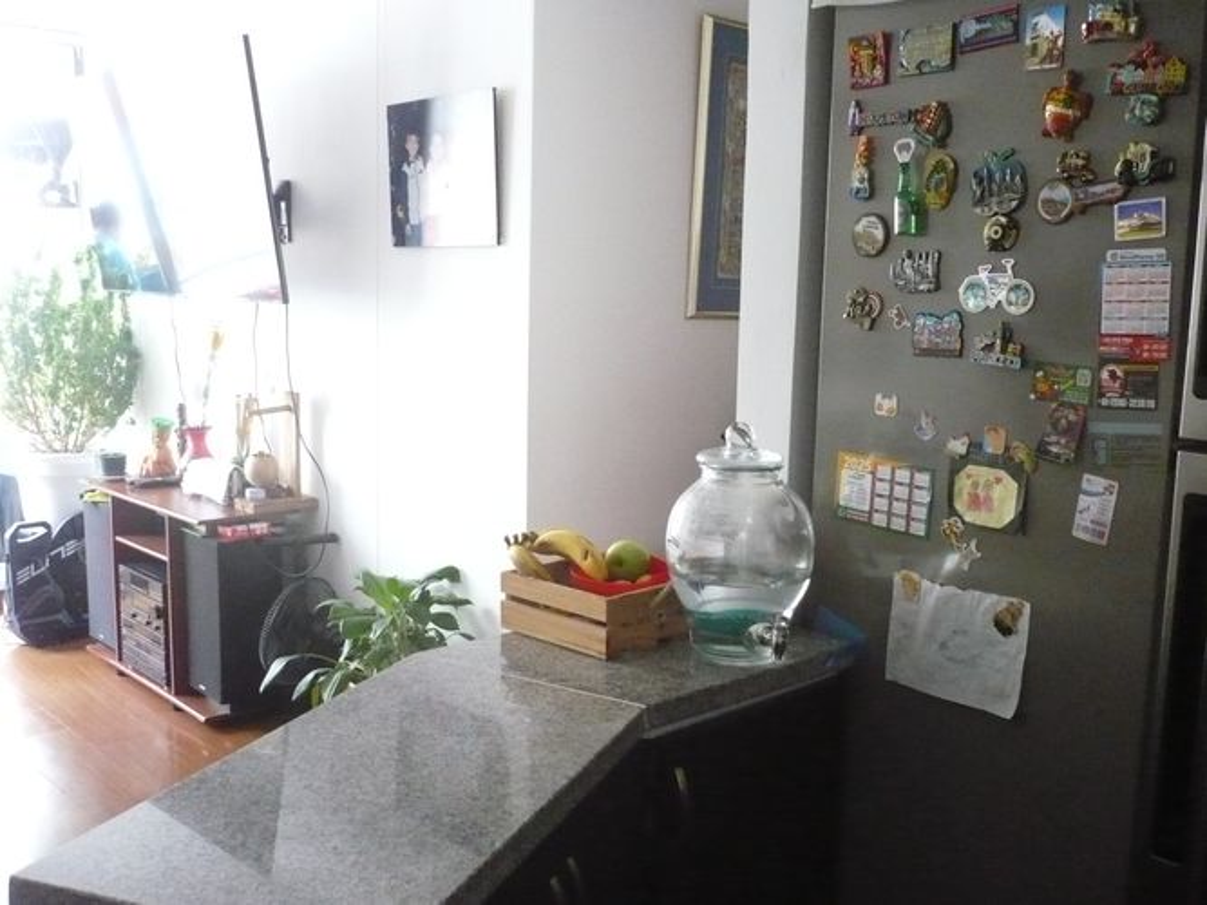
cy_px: 452
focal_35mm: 35
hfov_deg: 52.6
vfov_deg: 40.7
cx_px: 604
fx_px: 1220
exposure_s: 1/30
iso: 800
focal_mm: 5.8
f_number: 2.8
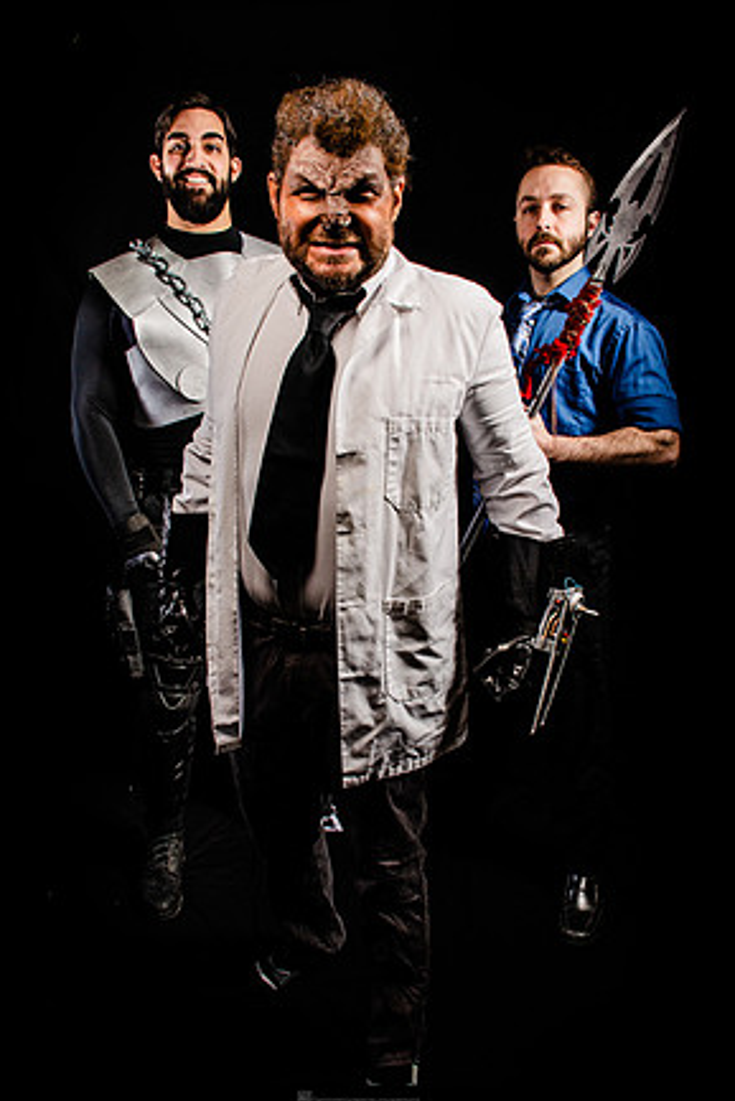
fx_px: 857
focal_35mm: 28
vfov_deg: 65.4
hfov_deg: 46.4
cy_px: 562
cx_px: 364
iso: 200
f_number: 13
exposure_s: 1/350
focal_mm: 18
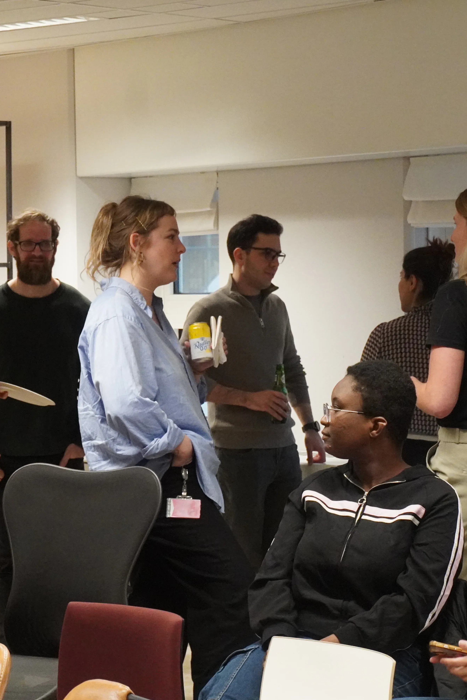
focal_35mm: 113
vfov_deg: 18.1
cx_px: 202
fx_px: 2198
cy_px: 350
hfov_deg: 12.1
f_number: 7.1
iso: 6400
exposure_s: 1/60
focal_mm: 50
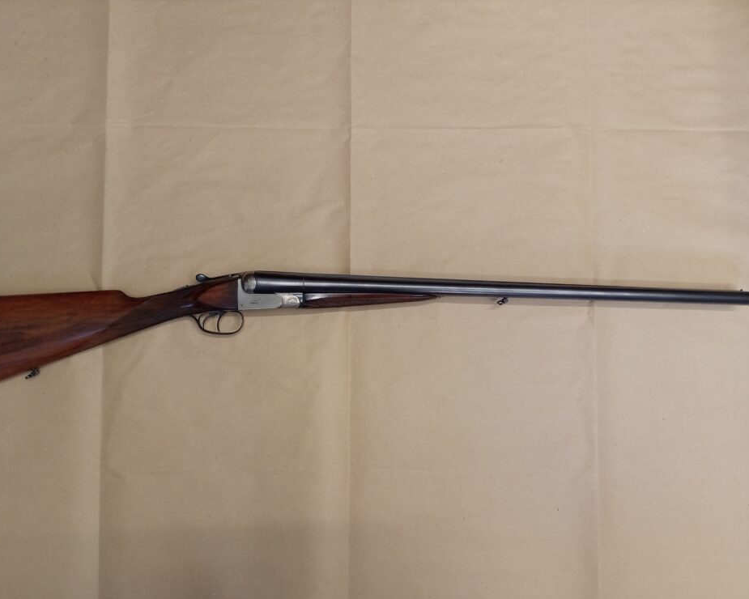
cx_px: 351
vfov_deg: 53.2
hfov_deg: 64.0
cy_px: 303
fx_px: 599
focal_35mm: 27
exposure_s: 1/25
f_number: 1.8
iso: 285
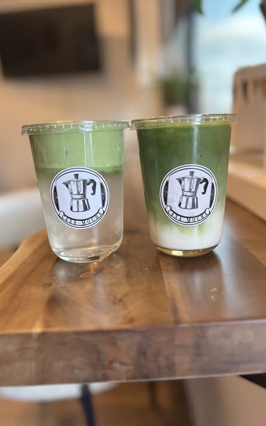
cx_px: 136
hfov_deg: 44.5
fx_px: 325
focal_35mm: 28
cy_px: 213
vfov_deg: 66.5
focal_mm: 5.96
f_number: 1.6
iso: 100
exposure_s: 1/120
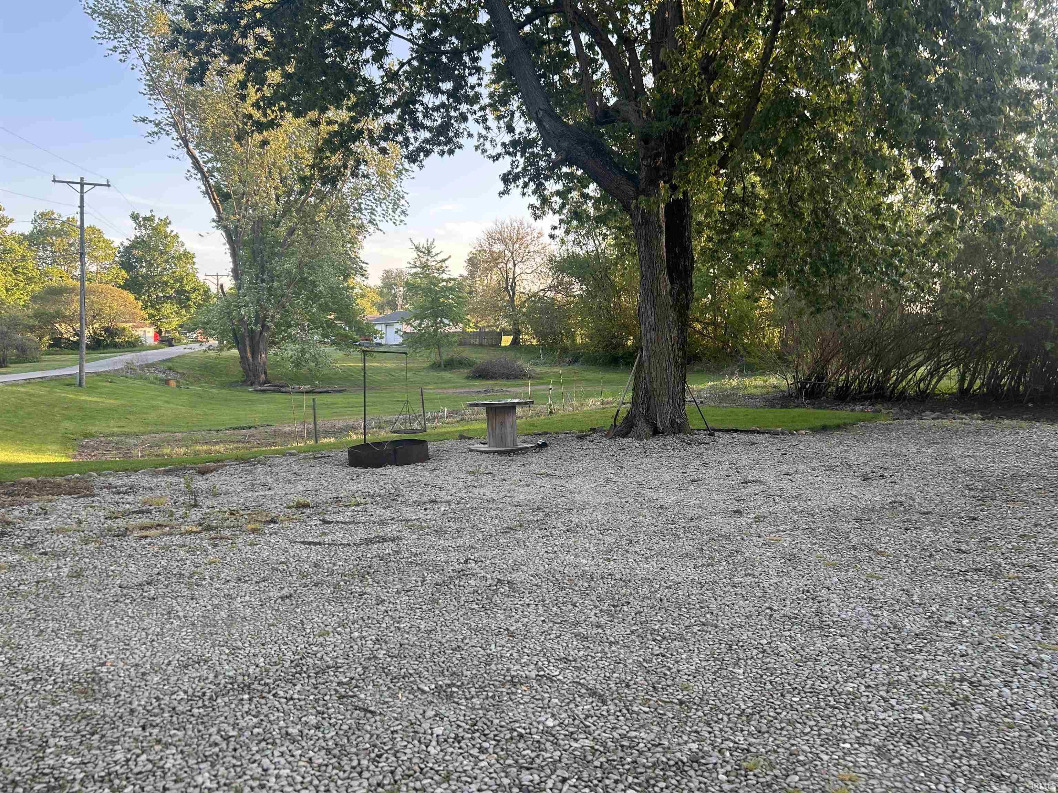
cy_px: 396
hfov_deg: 67.3
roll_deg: +0.6
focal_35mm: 26
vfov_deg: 53.1
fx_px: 795
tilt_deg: -5.0
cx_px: 529
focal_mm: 5.7
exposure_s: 1/164
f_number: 1.5
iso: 50
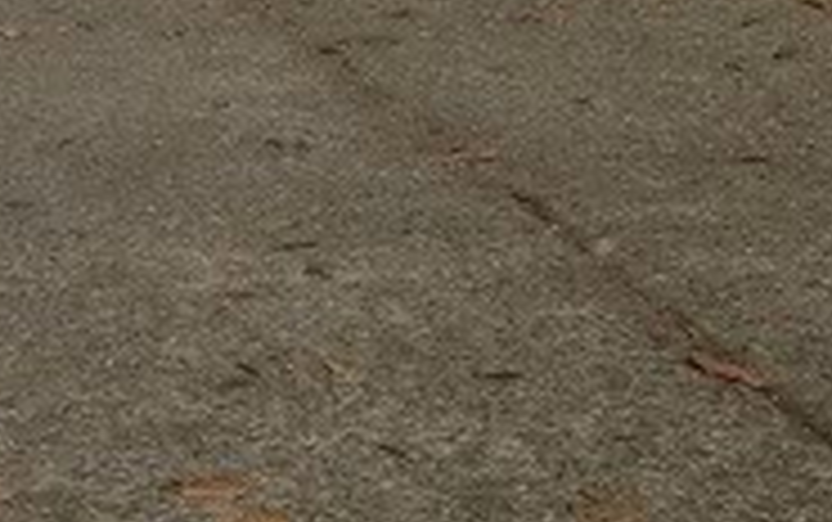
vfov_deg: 10.5
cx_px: -432
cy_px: -266
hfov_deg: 15.8
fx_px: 2746
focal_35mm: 121
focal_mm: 4.1
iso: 50
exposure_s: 1/3195
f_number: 2.4
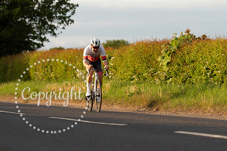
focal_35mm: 246
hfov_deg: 8.4
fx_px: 1550
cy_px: 67
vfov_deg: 5.6
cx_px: 103
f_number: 4
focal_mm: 165
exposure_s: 1/1000
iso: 400
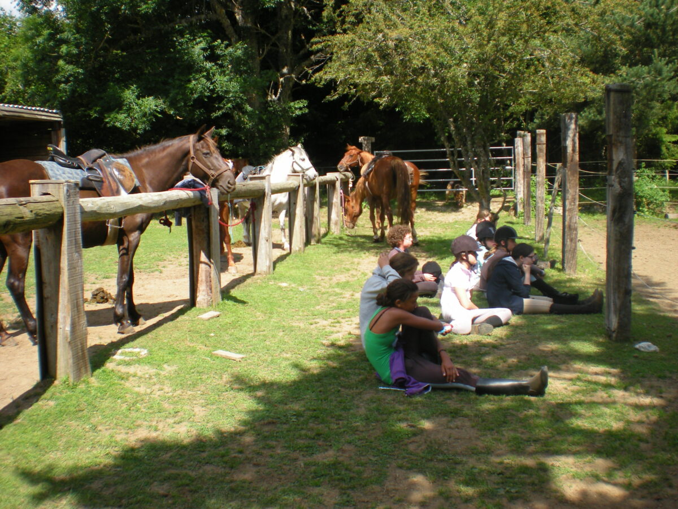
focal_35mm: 38
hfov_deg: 49.0
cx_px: 339
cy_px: 254
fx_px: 744
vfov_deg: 37.7
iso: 64
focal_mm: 6.3
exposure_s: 1/220
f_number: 4.6
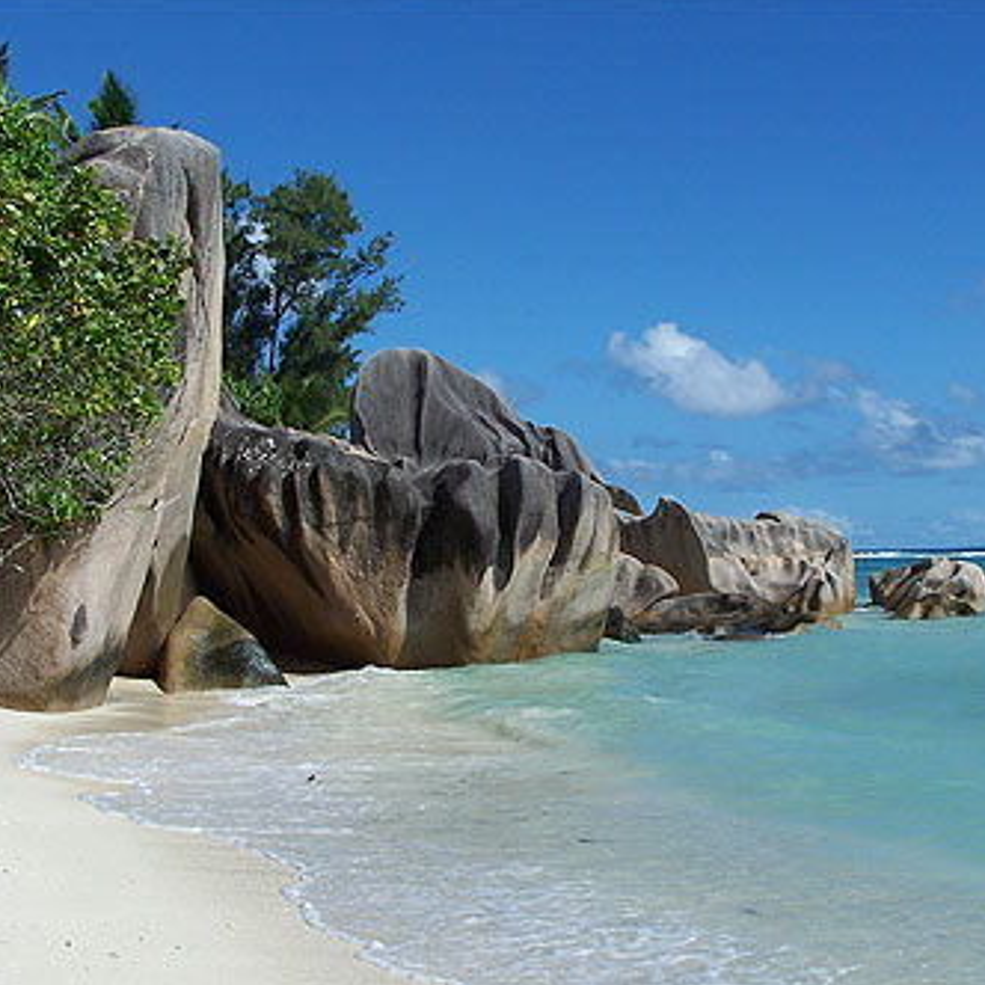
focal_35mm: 48
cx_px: 570
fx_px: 1545
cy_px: 495
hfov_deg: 35.3
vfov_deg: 35.4
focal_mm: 6.7
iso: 80
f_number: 5.6
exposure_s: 1/750
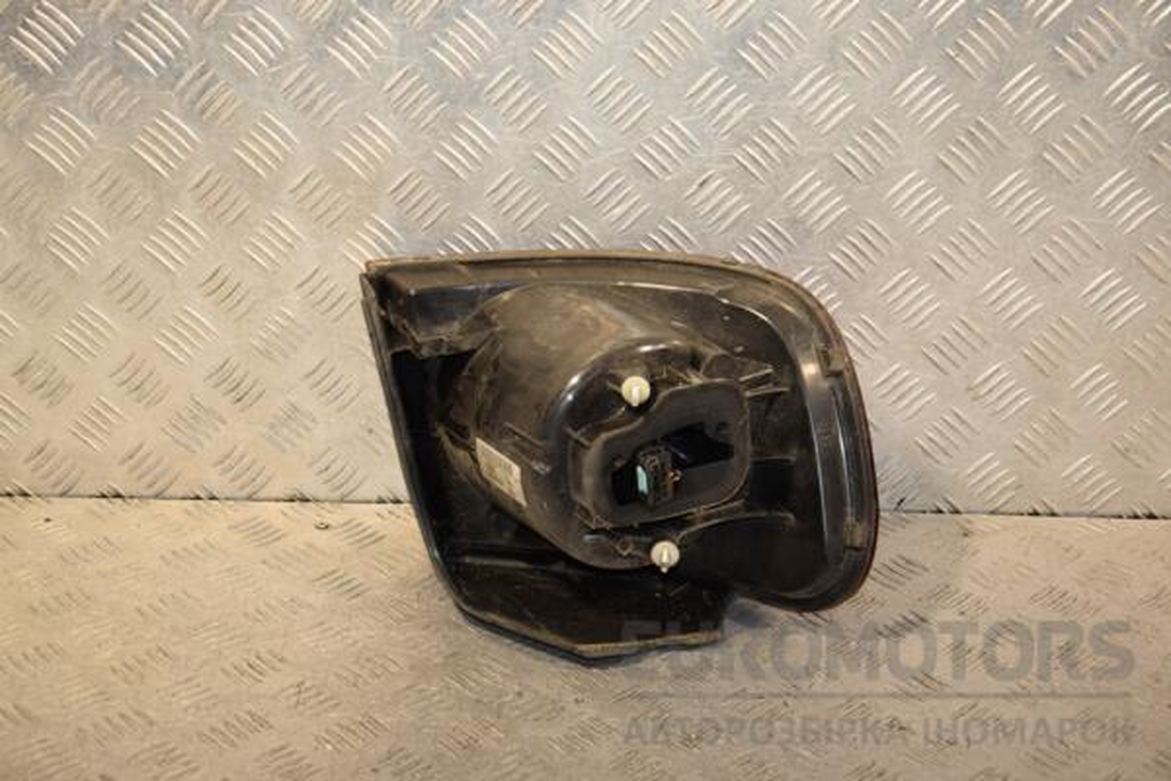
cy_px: 390
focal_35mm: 60
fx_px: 1952
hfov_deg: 33.4
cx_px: 586
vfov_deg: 22.6
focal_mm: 40
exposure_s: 1/200
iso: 800
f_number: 5
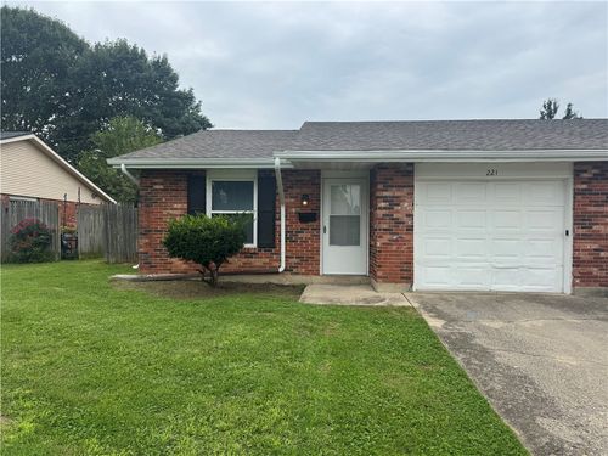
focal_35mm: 24
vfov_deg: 56.8
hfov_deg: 71.6
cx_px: 304
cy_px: 228
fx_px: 422
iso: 80
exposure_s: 1/3802
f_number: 1.78
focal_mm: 6.76
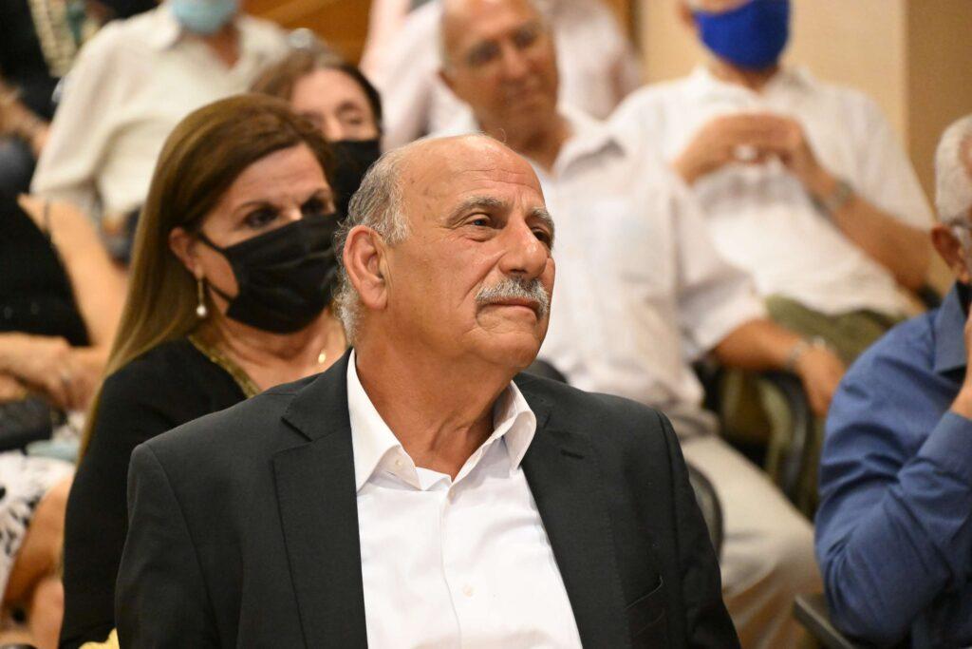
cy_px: 324
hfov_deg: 10.3
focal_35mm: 200
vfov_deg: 6.9
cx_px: 486
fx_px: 5400
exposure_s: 1/160
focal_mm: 200
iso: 12800
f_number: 6.3
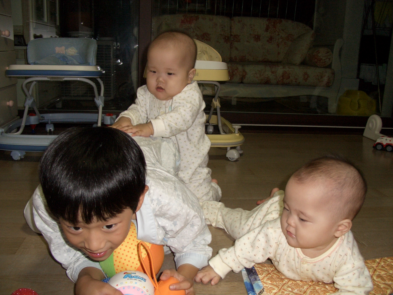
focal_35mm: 33
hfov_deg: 55.4
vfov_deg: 42.9
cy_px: 148
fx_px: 375
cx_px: 196
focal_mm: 7.1
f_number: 2.8
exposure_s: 1/60
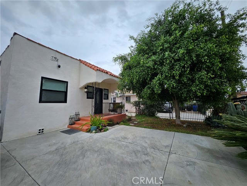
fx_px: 93
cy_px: 93
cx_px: 124
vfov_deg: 89.9
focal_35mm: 13
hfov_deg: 106.2
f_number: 2.2
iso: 32
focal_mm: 1.74
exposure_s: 1/730
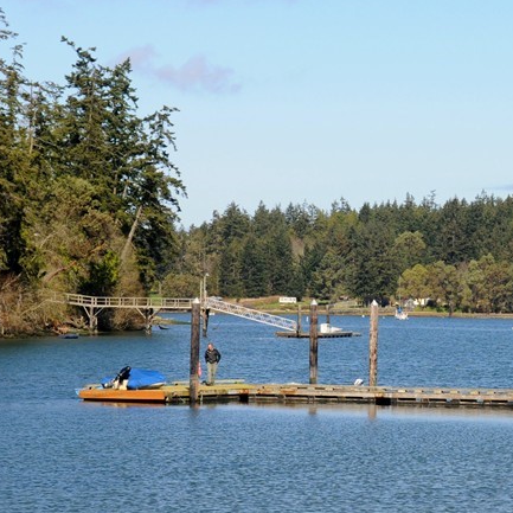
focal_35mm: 176
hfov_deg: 9.8
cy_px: 264
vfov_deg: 9.9
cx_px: 531
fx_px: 2952
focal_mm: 55
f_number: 9
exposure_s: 1/320
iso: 200
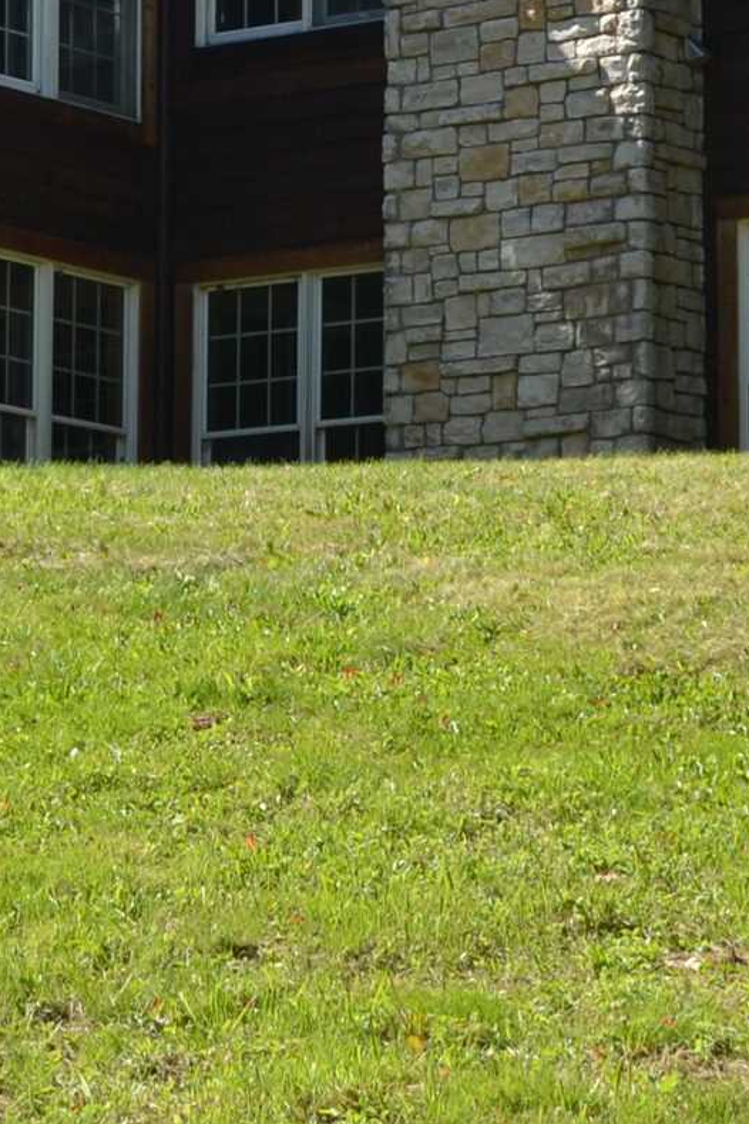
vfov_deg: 10.9
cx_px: 222
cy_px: 57
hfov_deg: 7.3
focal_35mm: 187
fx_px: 5836
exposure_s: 1/200
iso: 100
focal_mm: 32
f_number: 7.1
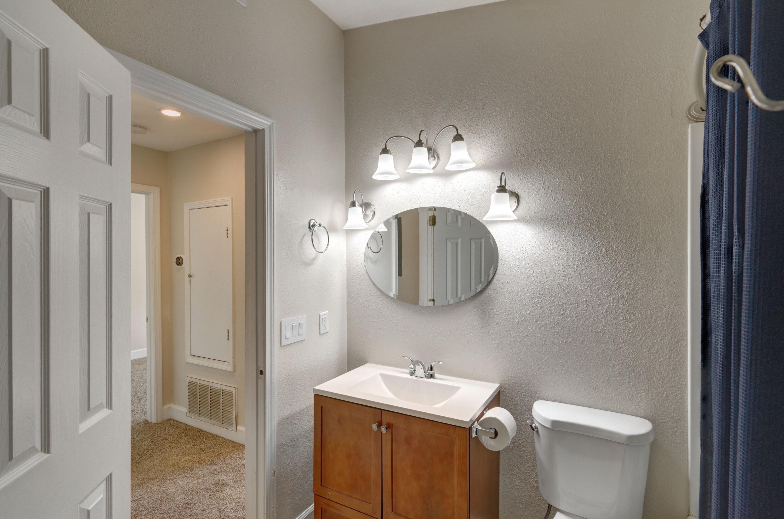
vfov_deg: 71.8
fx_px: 359
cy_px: 260
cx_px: 392
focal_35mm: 16
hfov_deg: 95.1
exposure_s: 1/60
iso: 400
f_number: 9
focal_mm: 11
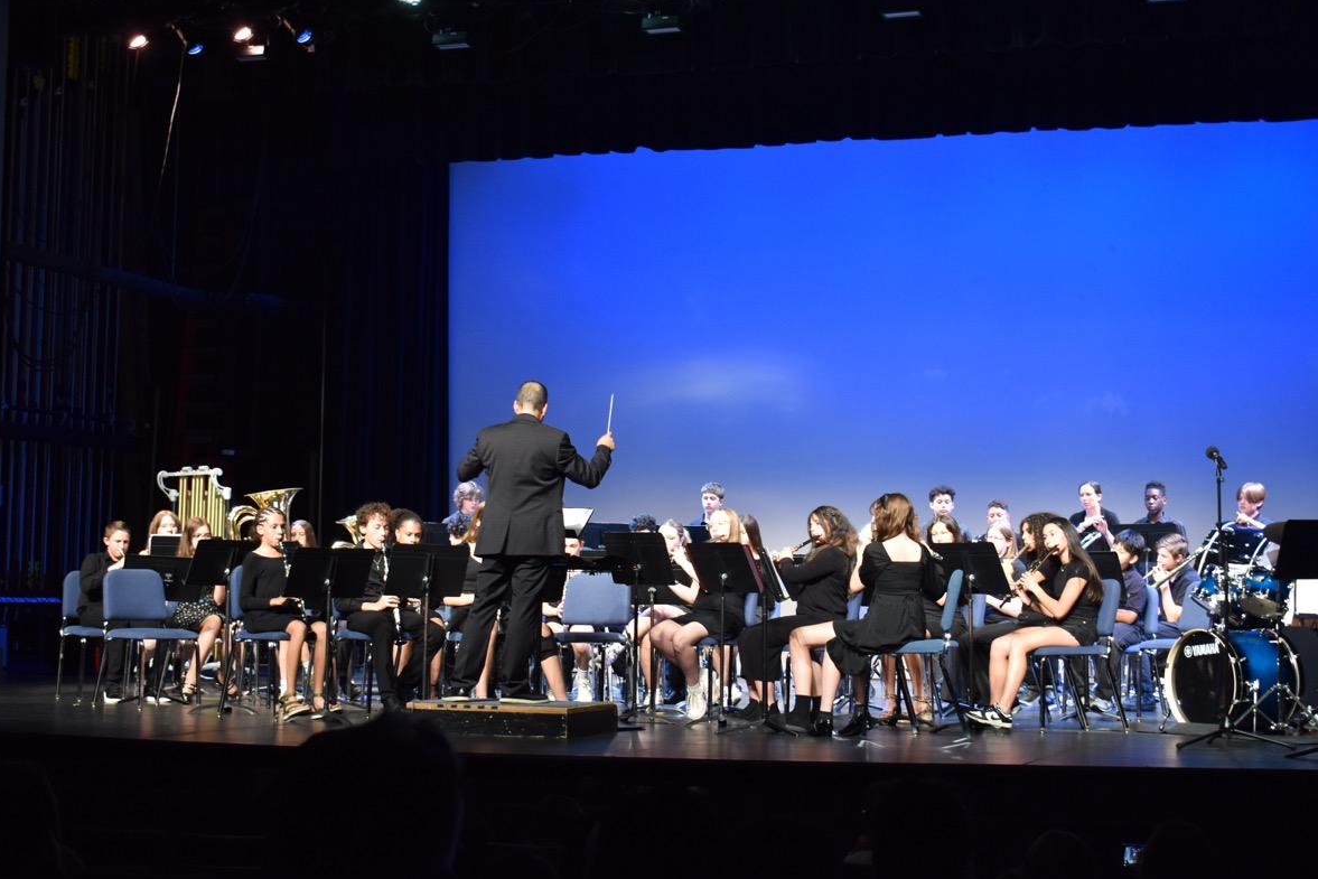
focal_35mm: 62
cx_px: 673
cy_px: 421
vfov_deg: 21.9
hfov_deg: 32.4
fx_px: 2270
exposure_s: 1/60
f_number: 4.8
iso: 900
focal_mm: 38
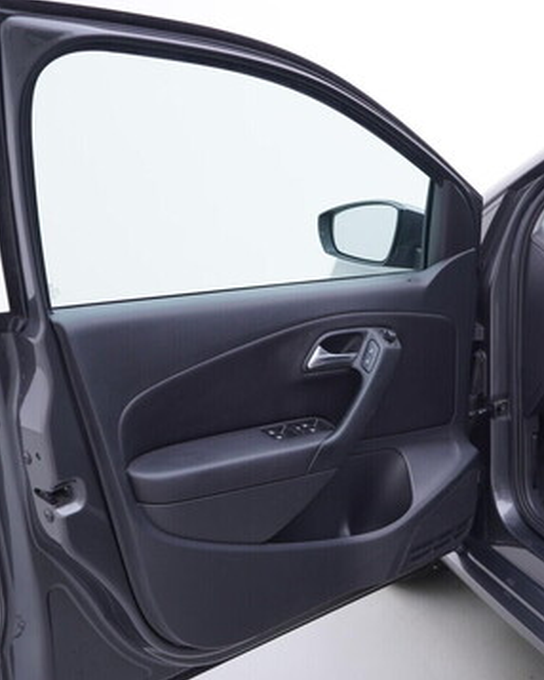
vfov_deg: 36.0
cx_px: 493
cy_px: 348
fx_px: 1046
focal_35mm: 52
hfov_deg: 28.0
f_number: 3.2
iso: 125
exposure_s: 1/50
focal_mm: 24
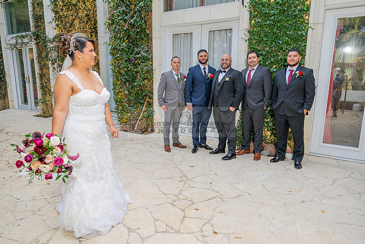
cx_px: 182
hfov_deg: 73.7
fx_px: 243
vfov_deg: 53.2
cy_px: 122
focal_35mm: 24
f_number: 5
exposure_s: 1/200
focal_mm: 24
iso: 200
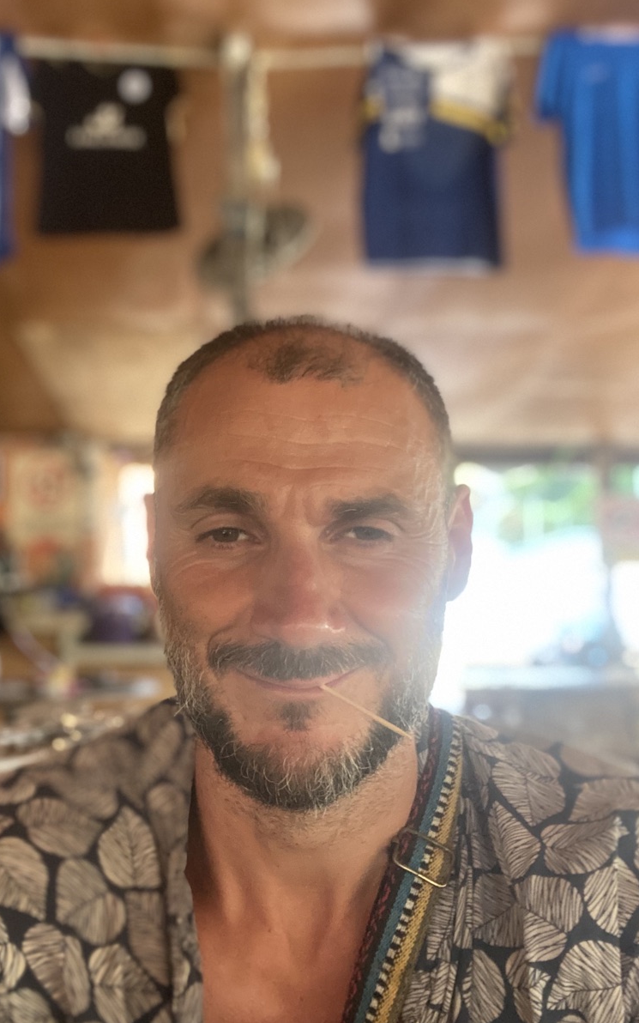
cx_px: 257
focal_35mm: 32
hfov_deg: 39.3
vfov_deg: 59.7
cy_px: 512
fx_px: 892
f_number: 2.2
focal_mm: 2.71
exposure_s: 1/47
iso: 400
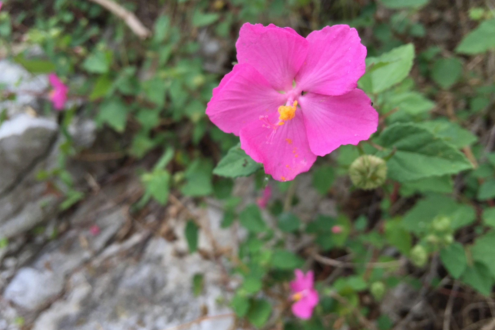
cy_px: 158
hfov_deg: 60.3
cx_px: 245
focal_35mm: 31
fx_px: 426
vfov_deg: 42.3
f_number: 2.2
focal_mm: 4.15
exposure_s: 1/824
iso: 32
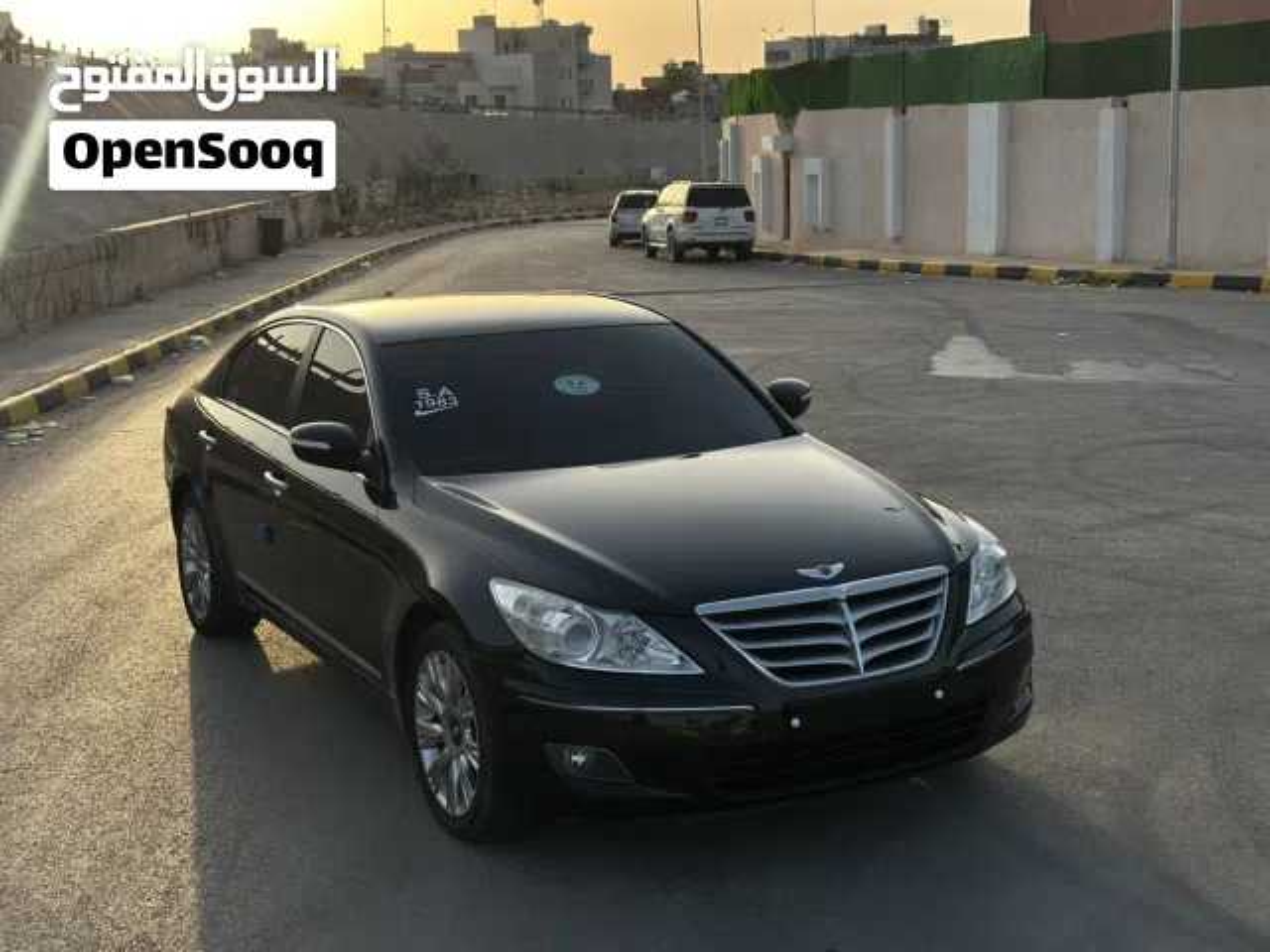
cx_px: 635
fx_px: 1761
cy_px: 476
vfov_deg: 30.3
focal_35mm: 48
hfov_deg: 39.7
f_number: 1.78
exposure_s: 1/2532
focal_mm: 6.86
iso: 80
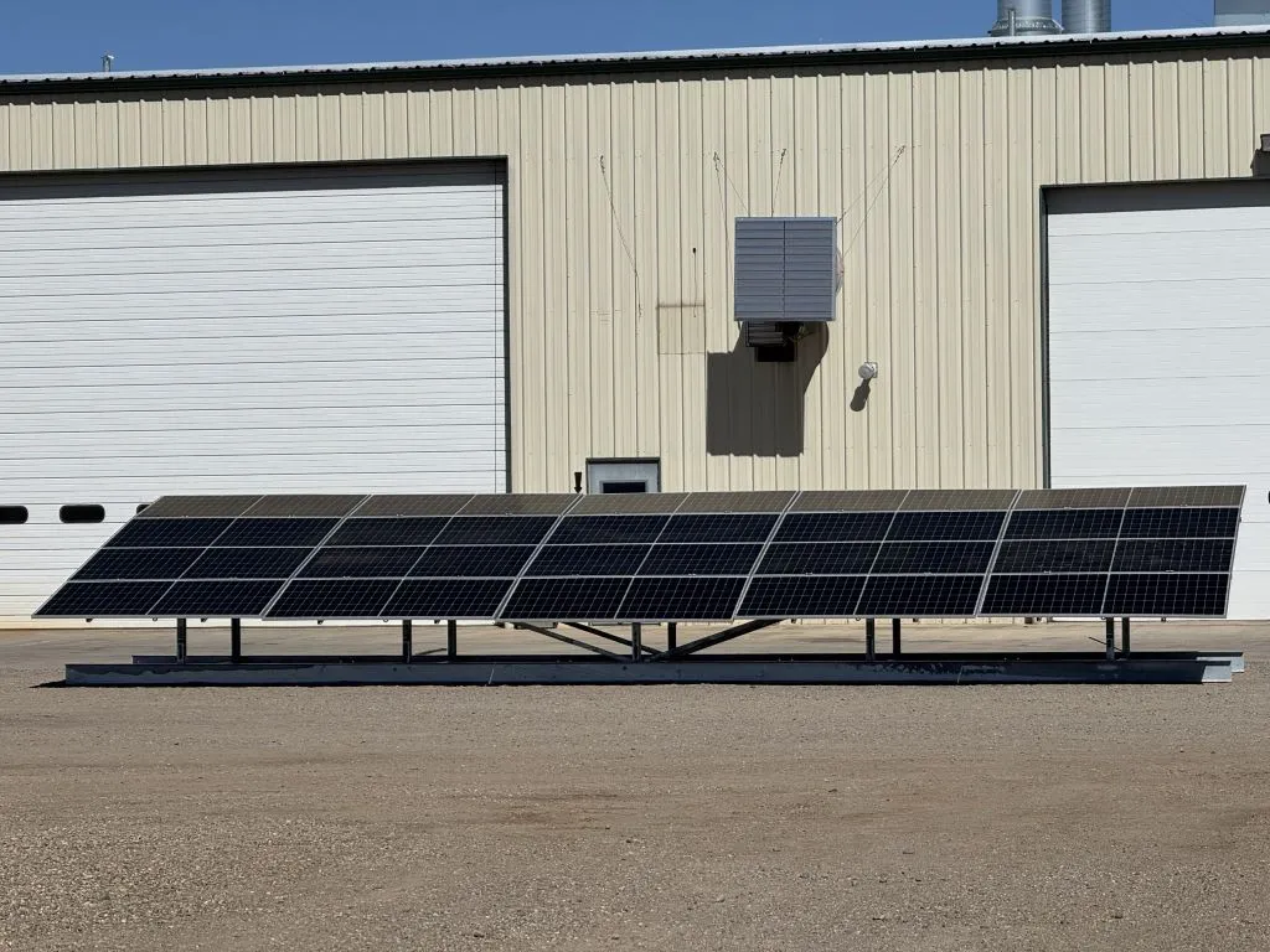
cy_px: 476
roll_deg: +0.4
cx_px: 635
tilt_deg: +0.5
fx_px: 4403
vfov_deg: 12.3
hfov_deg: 16.4
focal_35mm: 120
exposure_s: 1/4651
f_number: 2.8
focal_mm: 15.66
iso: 50
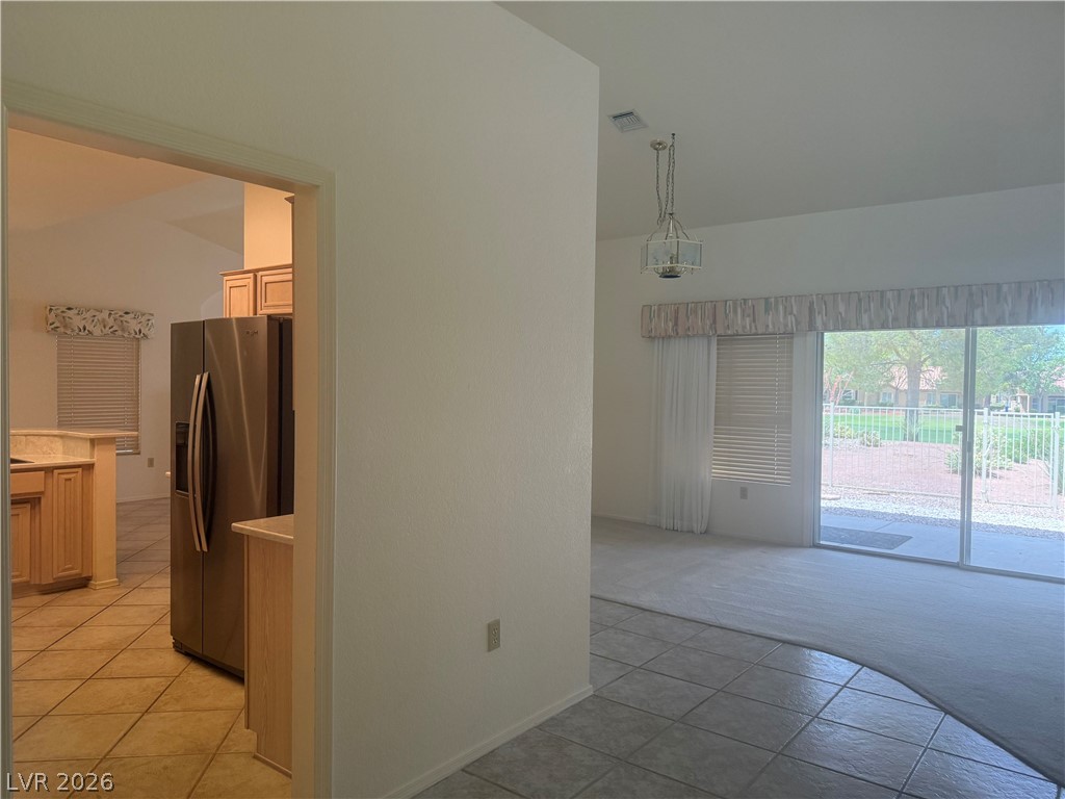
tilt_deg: -1.7
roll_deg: -1.0
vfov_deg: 56.8
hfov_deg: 71.6
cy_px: 400
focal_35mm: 24
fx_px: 738
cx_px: 532
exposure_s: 1/221
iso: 200
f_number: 1.78
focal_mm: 6.76
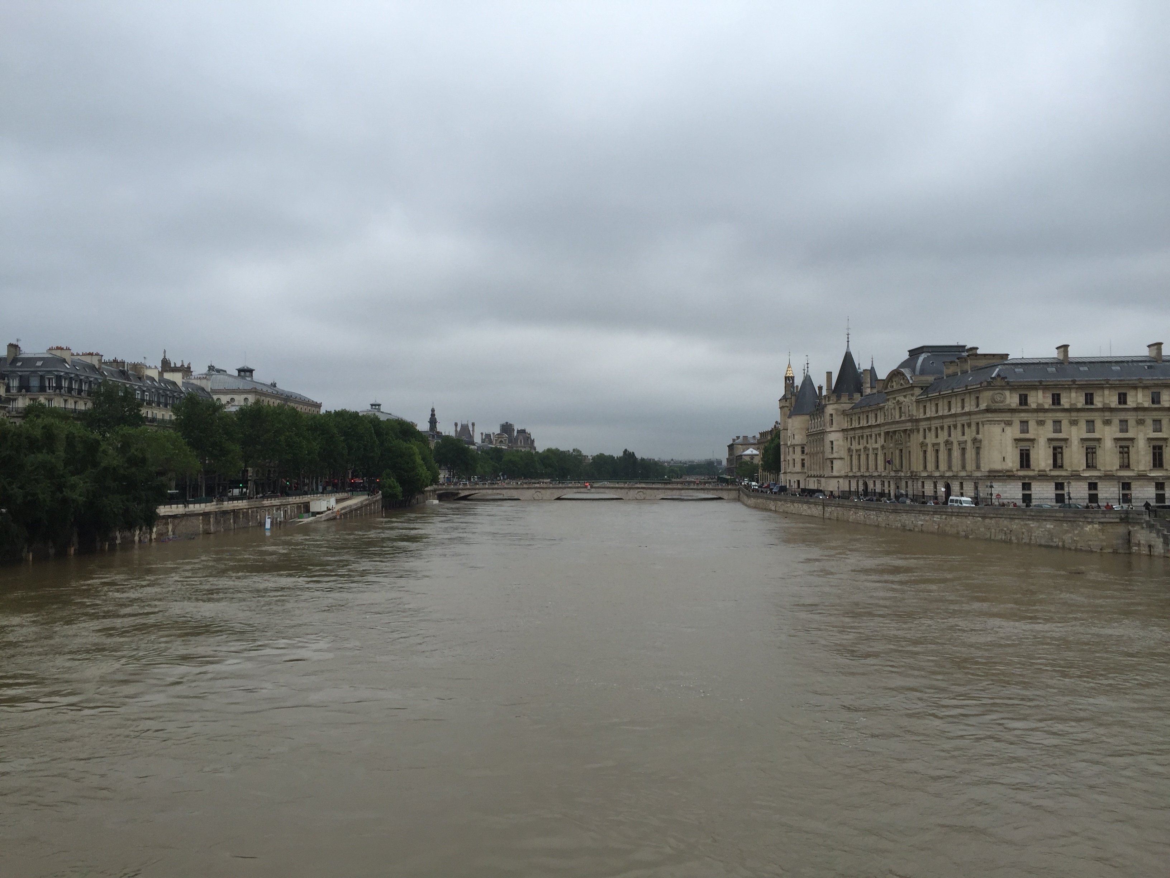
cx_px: 585
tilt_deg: +2.4
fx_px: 980
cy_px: 439
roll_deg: +0.4
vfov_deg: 48.2
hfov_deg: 61.7
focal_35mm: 29
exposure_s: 1/807
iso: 32
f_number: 2.2
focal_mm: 4.15
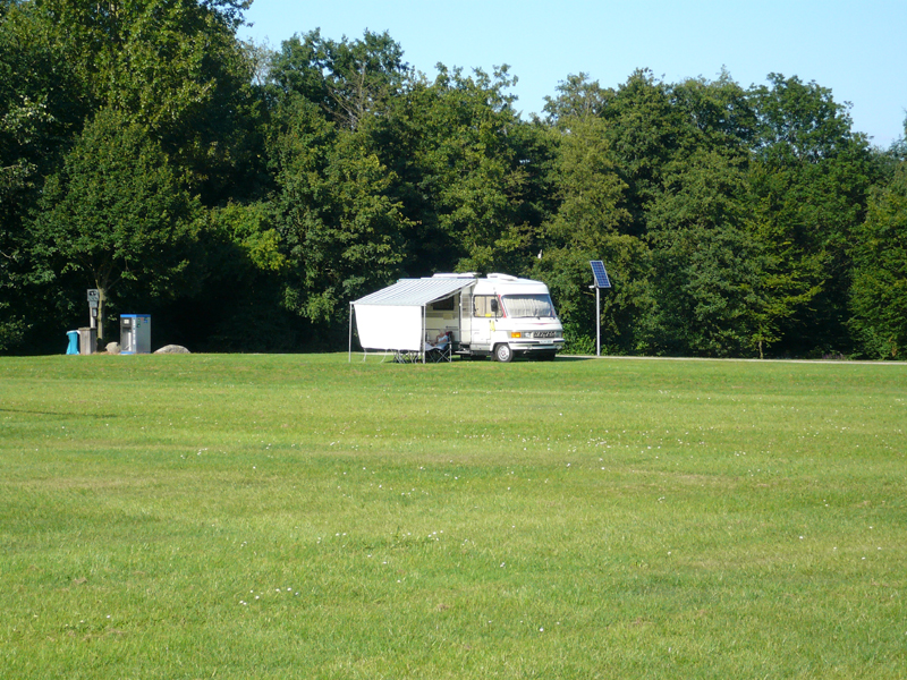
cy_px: 340
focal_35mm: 93
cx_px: 454
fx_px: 2437
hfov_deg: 21.1
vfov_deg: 15.9
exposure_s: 1/320
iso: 100
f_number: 5.3
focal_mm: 15.5
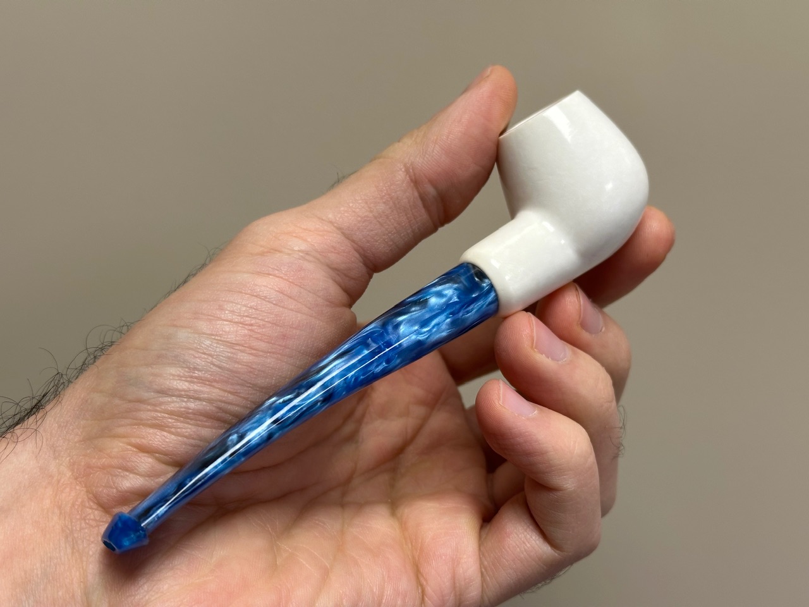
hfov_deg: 39.7
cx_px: 404
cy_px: 304
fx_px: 1122
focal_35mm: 48
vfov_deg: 30.3
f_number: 1.78
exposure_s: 1/121
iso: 80
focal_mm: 6.86
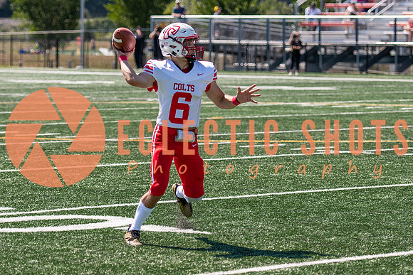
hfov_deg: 10.0
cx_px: 171
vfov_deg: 6.7
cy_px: 125
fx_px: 2350
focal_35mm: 205
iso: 160
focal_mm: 98
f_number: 2.8
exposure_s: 1/2000
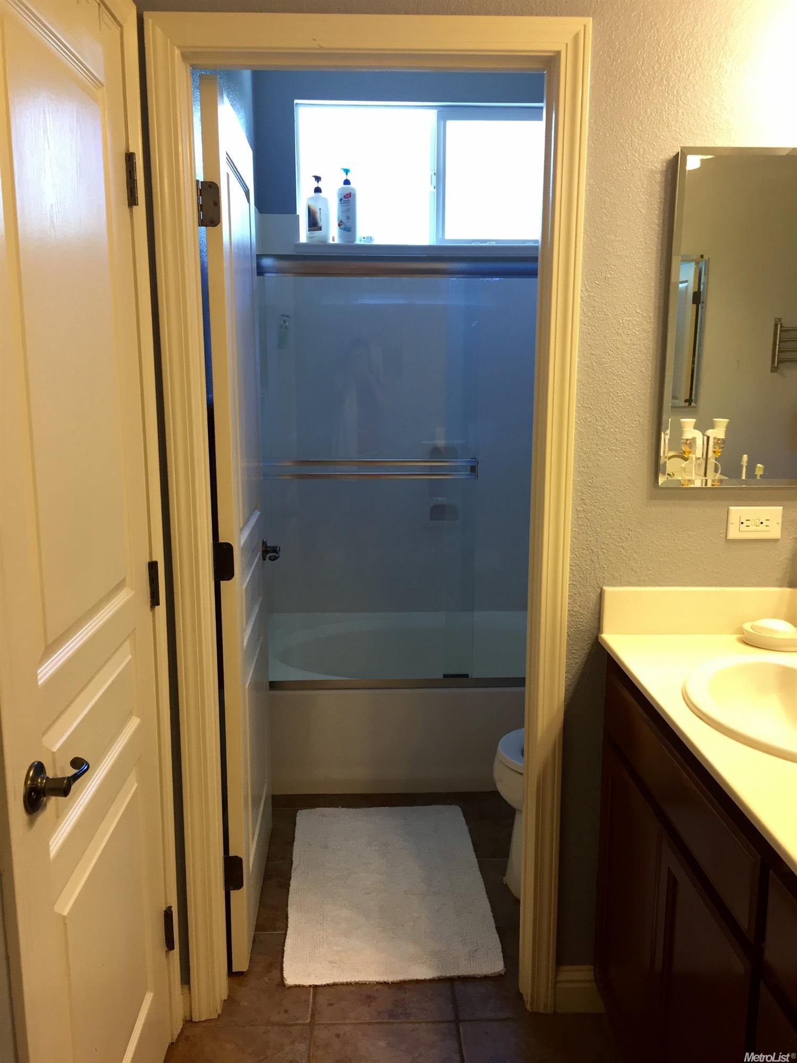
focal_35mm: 29
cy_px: 532
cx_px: 398
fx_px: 890
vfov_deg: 61.7
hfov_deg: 48.2
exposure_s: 1/30
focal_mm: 4.15
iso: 64
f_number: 2.2
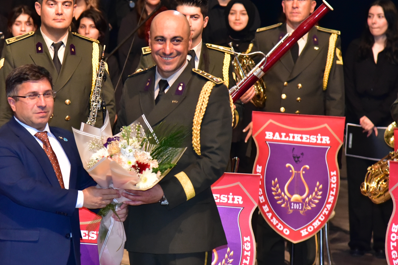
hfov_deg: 10.9
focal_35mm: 189
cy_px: 108
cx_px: 128
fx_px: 2089
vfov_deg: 7.3
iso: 4000
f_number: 4.5
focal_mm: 120
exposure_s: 1/60
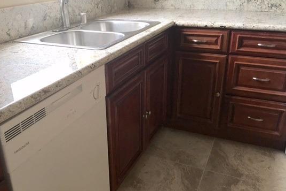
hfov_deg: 53.0
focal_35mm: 36
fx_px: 286
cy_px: 98
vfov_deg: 36.8
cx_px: 124
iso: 40
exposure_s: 1/15
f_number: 2.2
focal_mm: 4.15
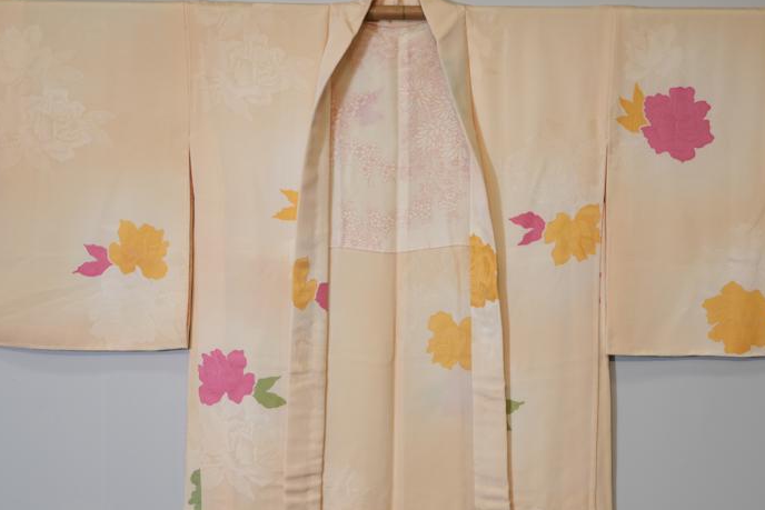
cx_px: 401
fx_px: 2210
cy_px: 283
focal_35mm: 104
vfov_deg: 13.2
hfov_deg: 19.6
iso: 250
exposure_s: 1/80
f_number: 4
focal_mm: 66
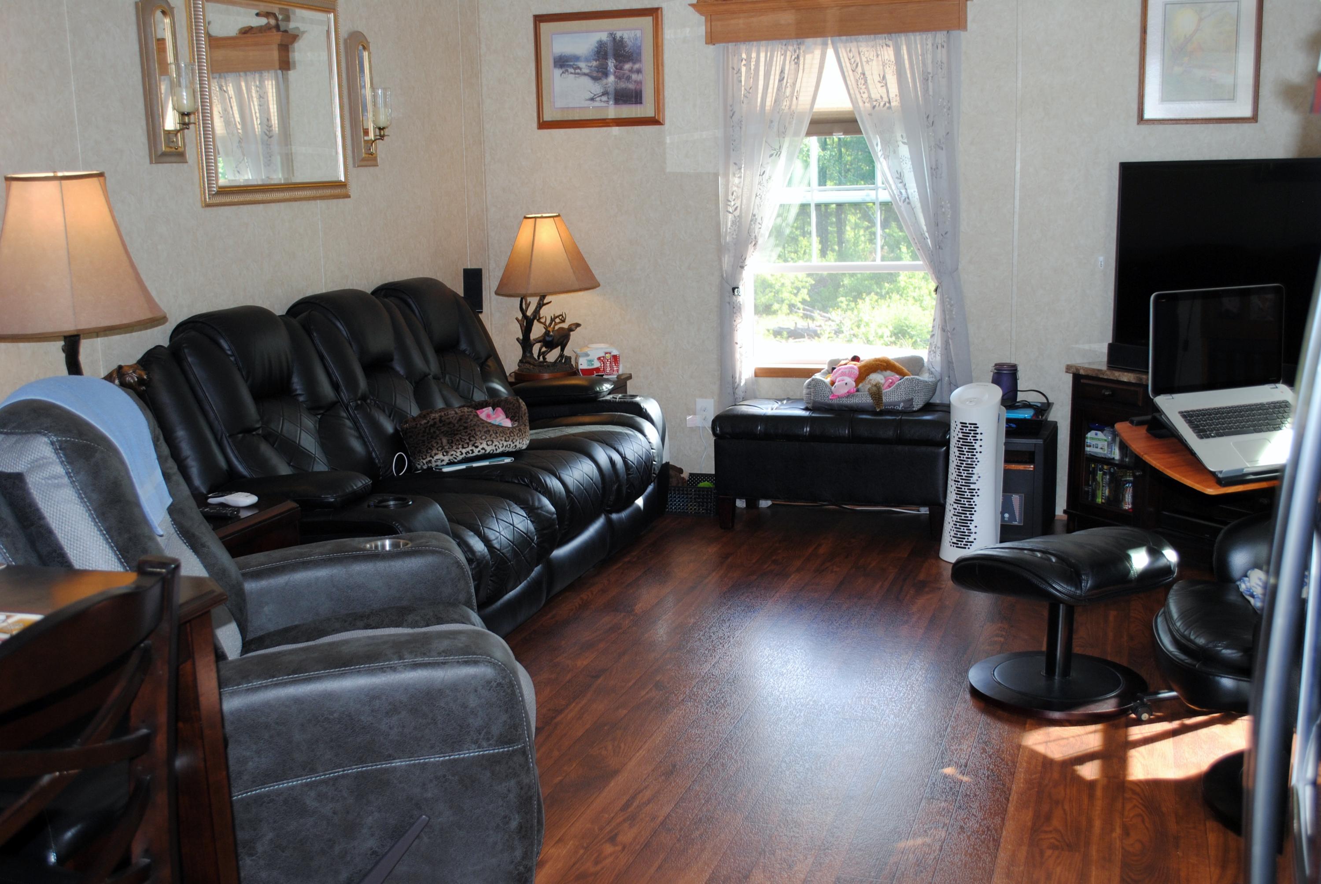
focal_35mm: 36
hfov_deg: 53.1
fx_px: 1323
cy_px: 442
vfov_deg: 37.0
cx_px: 660
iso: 200
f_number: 4
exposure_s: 1/60
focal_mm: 24
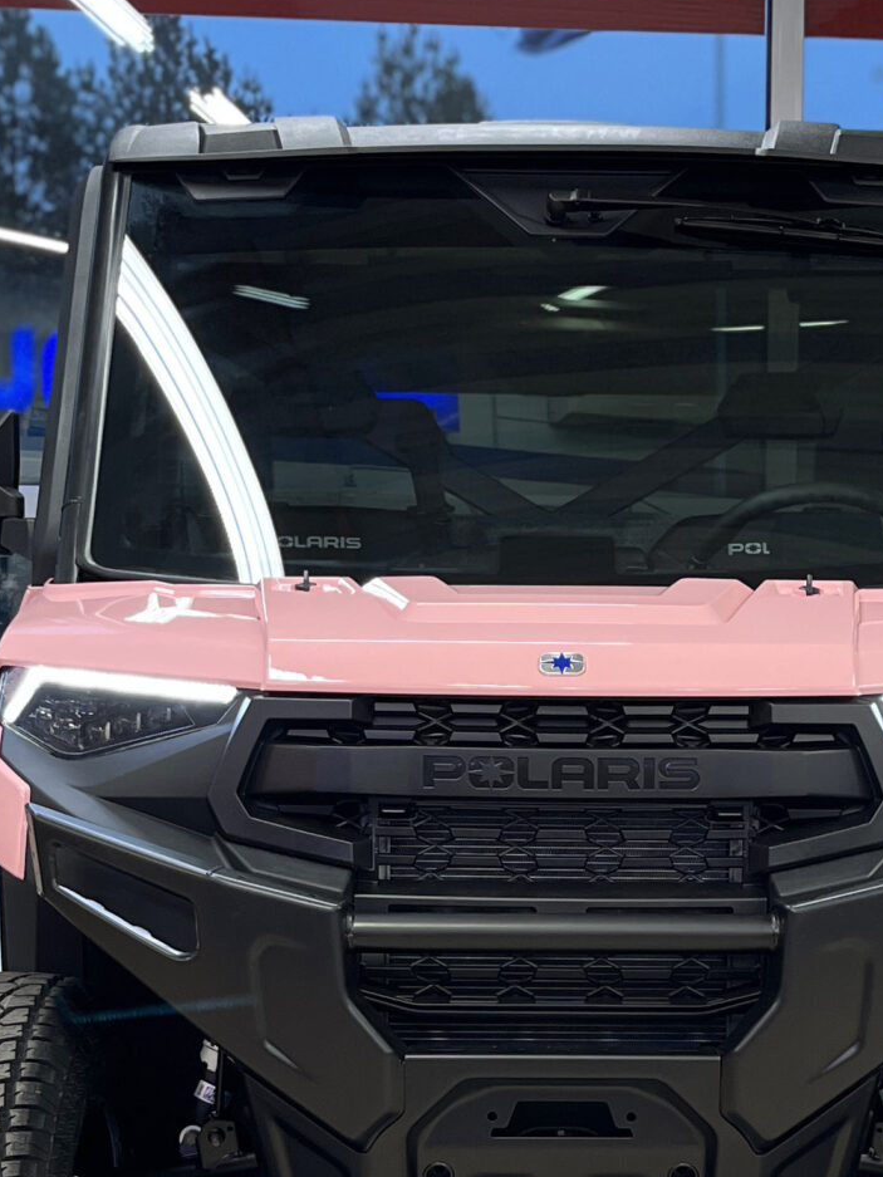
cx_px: 578
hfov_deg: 20.7
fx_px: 2414
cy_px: 825
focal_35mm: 71
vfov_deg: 27.2
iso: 160
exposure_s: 1/50
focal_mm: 5.1
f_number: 1.6
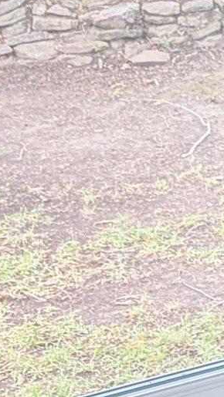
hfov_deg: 5.9
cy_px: -82
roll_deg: +1.3
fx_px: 1783
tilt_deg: -7.8
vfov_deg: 12.4
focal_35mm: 169
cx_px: 935
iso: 125
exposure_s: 1/60
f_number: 1.6
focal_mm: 5.96
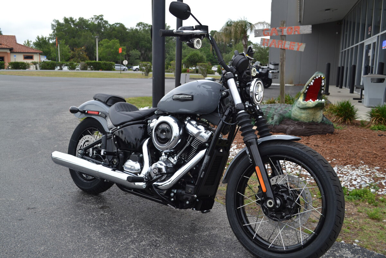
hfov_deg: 57.2
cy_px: 129
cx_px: 193
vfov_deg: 40.0
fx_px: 354
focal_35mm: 33
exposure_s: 1/125
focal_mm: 22
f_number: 5.6
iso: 110
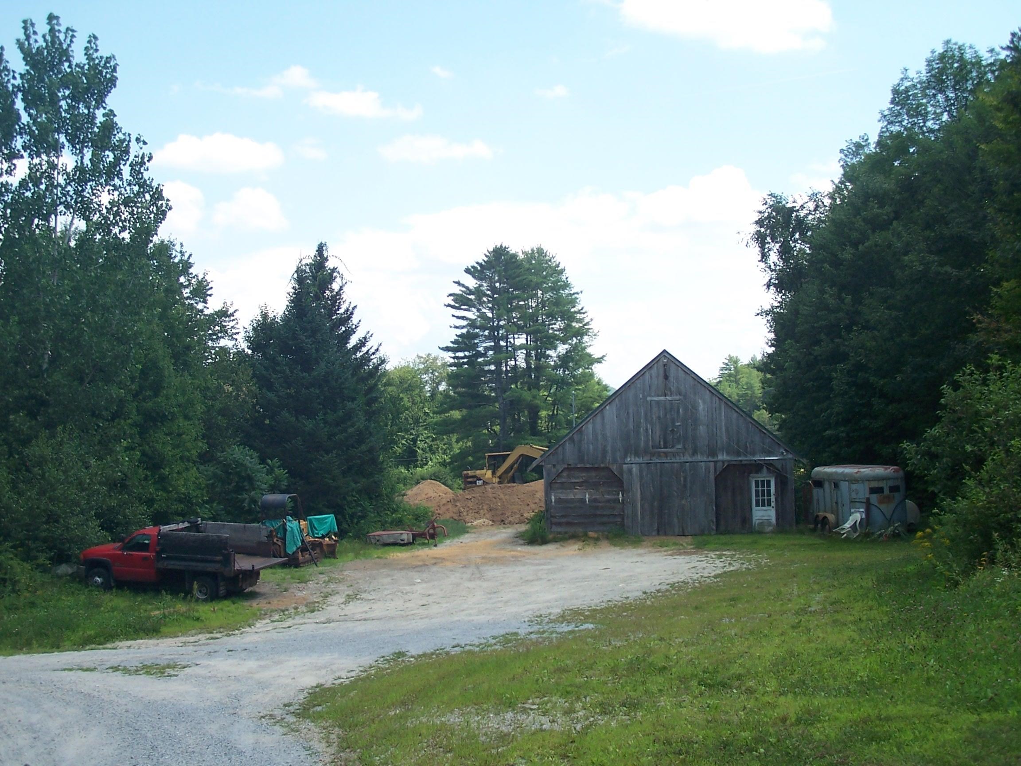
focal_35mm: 48
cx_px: 510
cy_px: 383
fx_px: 1416
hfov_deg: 39.7
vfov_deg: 30.3
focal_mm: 8
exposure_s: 1/500
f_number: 3.2
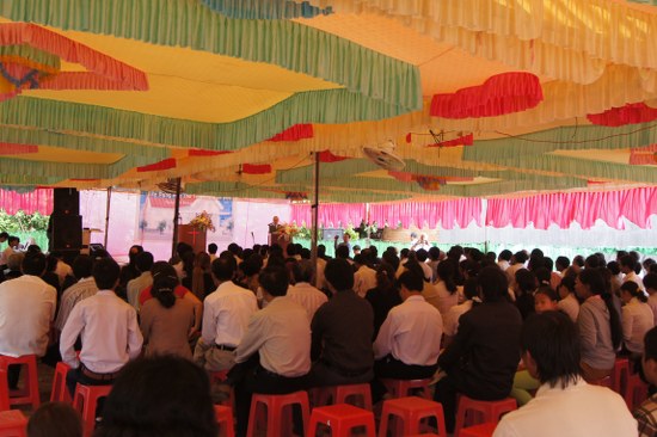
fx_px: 711
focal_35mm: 39
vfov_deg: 34.2
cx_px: 328
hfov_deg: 49.6
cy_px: 218
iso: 400
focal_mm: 26
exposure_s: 1/125
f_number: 6.3
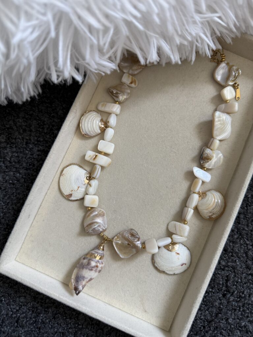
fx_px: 234
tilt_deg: -82.5
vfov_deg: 71.6
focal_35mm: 24
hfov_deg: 56.8
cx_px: 126
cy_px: 168
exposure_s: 1/121
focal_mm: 6.76
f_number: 1.78
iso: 100
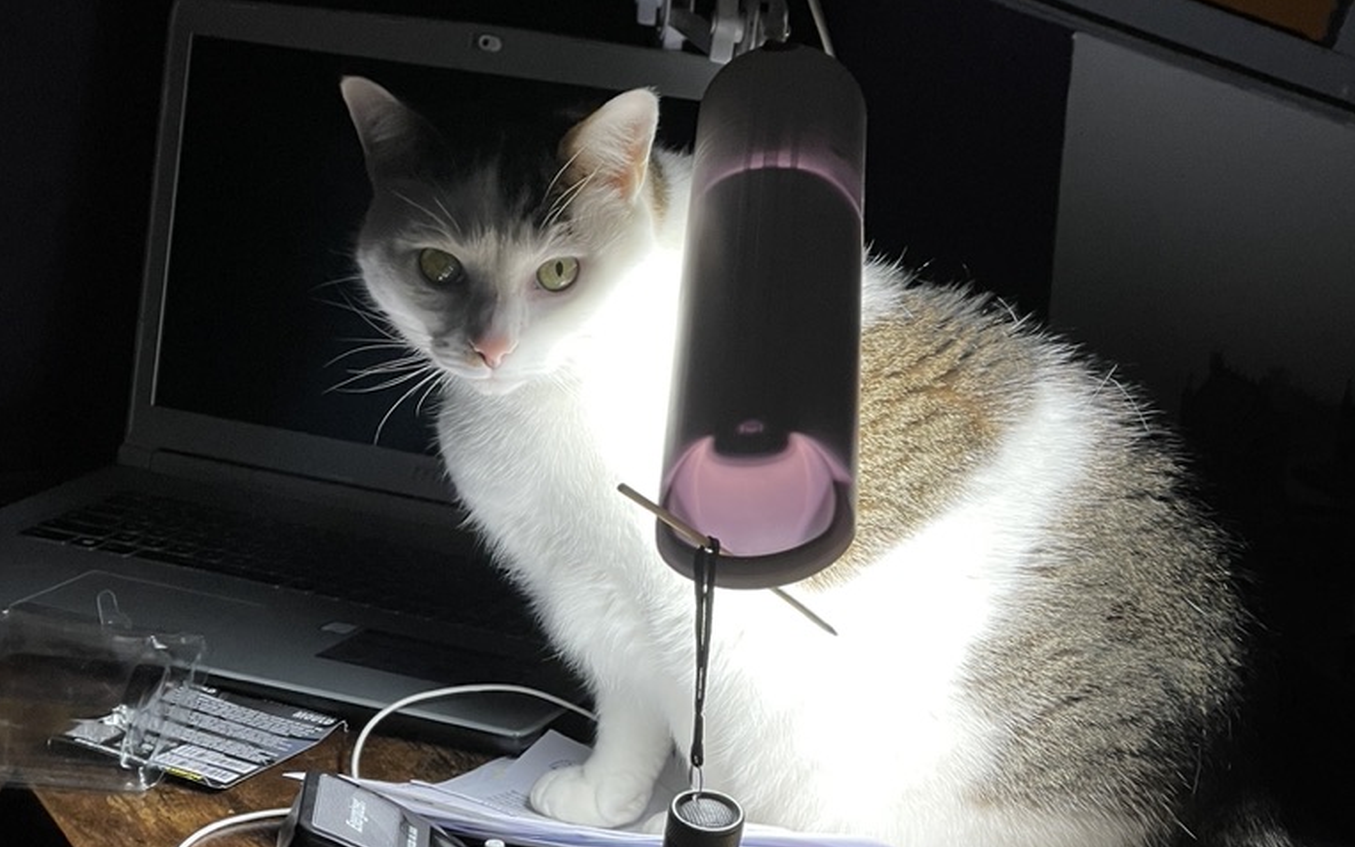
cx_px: 677
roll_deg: -2.1
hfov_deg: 22.8
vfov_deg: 14.4
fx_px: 3361
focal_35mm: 91
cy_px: 495
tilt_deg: -15.5
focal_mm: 7.5
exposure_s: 1/50
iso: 100
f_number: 2.2
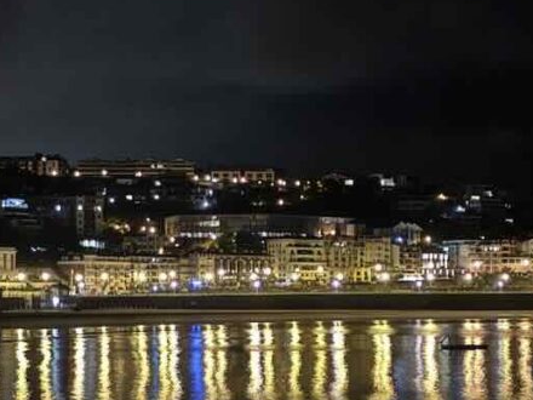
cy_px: 295
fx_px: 1863
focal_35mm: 121
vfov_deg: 12.2
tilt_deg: -0.2
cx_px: 308
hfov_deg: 16.3
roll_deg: -0.3
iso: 200
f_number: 1.6
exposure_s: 1/5
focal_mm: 5.96
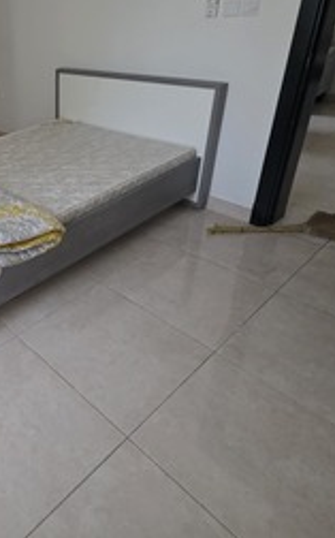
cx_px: -35
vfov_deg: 70.2
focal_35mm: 25
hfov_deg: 39.8
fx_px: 366
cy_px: 174
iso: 500
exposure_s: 1/359
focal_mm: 2.2
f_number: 1.9
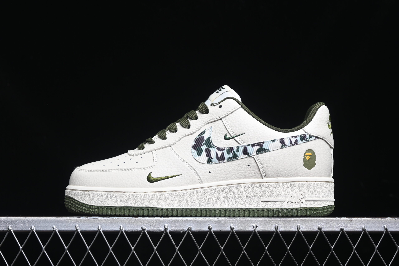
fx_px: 831
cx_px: 200
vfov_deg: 18.2
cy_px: 133
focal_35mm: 75
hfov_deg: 27.0
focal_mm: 50
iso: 160
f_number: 6.3
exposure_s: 1/60
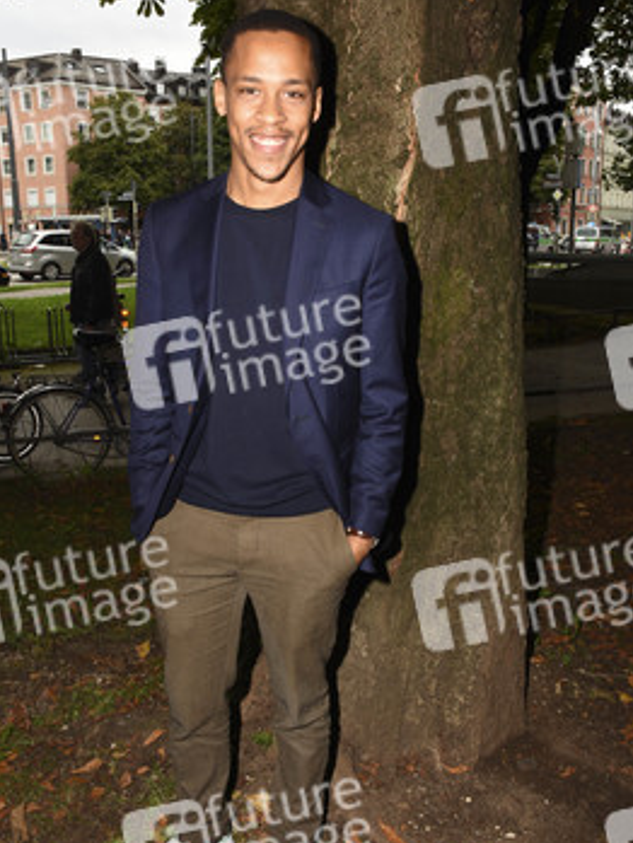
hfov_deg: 43.0
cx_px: 316
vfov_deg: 55.2
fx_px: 804
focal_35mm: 33
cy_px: 473
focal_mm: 20
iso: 160
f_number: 6.3
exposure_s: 1/160
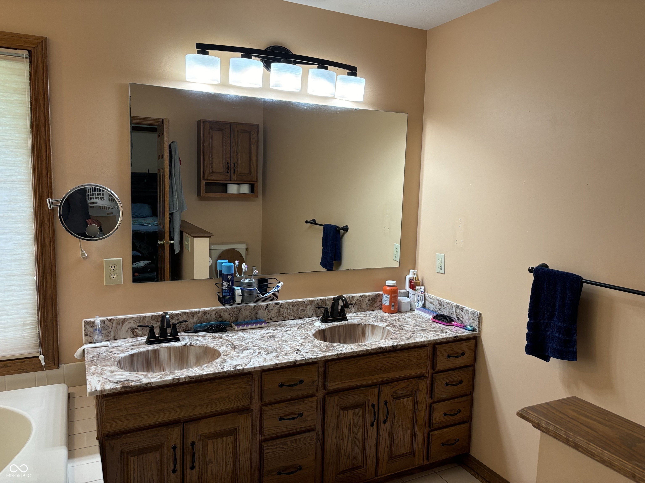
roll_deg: -1.1
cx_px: 322
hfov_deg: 67.3
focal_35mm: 26
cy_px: 242
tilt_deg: -5.8
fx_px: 484
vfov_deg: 53.1
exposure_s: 1/60
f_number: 1.6
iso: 100
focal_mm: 5.96
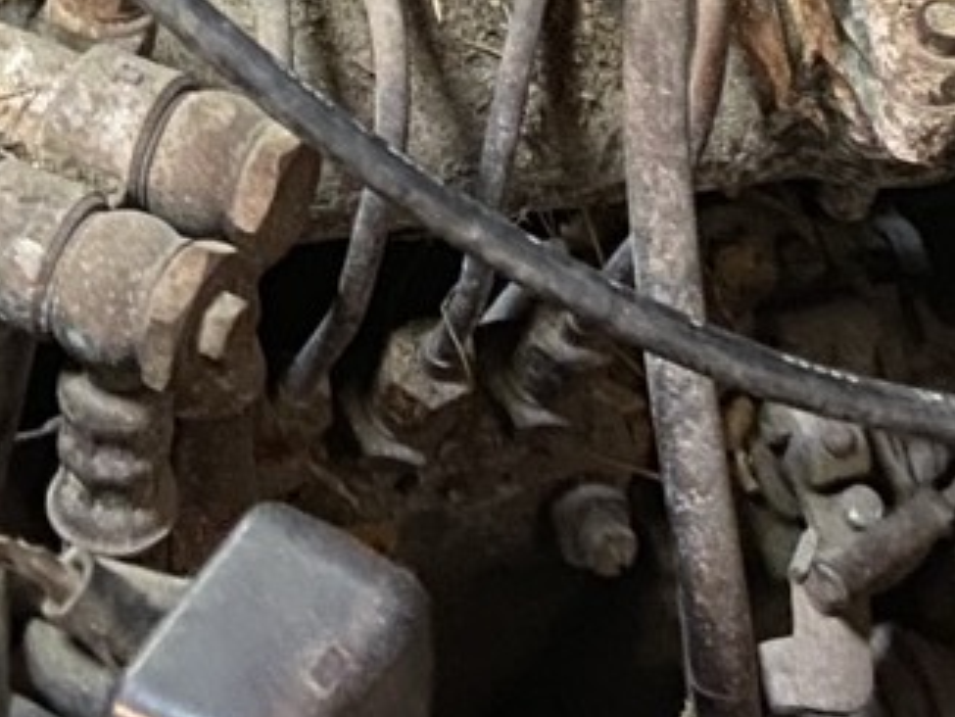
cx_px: 385
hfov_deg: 17.5
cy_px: -626
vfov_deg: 12.0
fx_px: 3091
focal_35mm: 112
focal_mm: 4.25
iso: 500
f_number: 1.8
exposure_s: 1/10
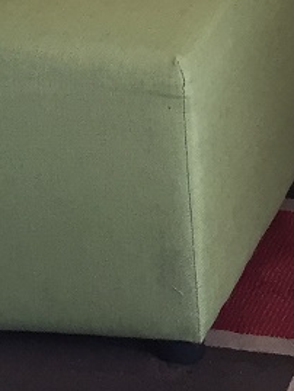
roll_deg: +1.9
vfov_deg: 10.2
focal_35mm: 176
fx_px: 1991
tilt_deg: -10.2
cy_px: -432
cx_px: 422
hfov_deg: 8.3
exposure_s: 1/40
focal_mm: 4.15
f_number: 2.2
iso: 32
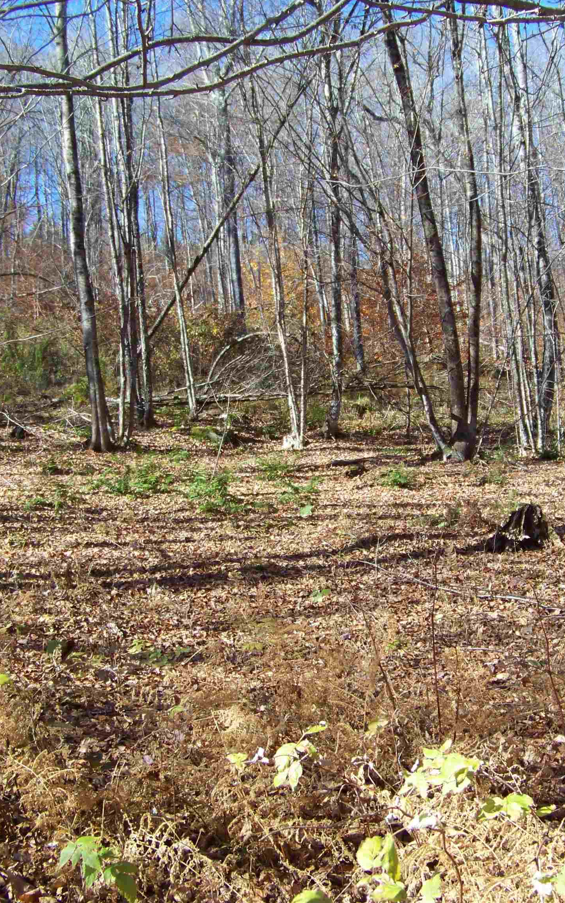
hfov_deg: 25.2
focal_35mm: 51
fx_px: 1256
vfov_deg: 39.6
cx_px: 375
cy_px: 451
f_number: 2.8
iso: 69
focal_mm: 5.85
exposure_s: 1/320
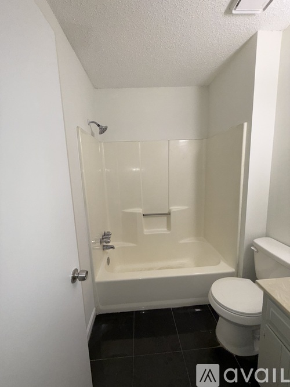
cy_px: 194
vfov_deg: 102.1
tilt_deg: -8.4
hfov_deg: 85.7
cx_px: 145
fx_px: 156
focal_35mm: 14
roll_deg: +2.9
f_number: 2.2
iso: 80
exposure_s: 1/122
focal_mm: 2.22
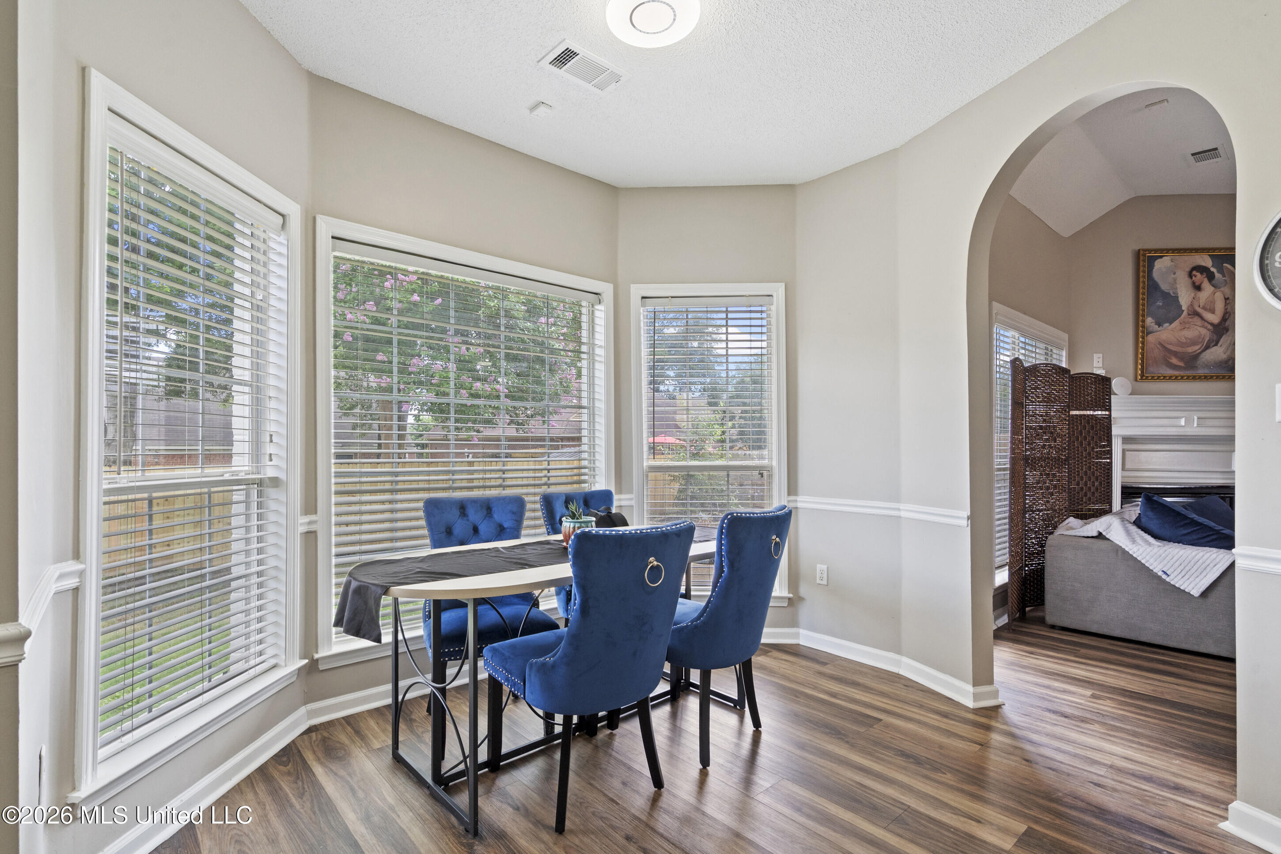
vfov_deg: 73.7
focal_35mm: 16
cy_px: 427
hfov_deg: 96.7
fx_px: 569
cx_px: 640
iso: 800
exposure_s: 1/15
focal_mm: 16
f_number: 9
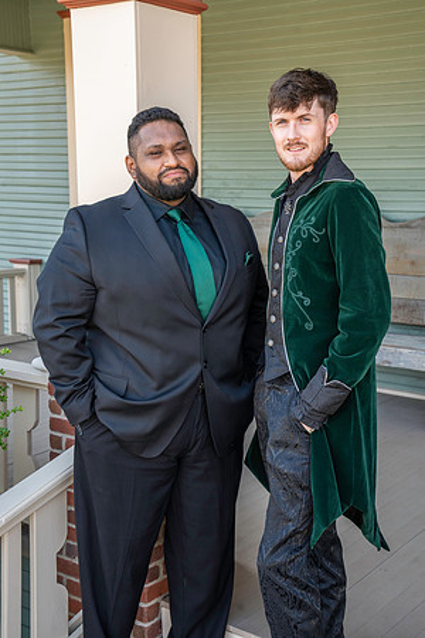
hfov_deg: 26.0
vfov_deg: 38.2
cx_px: 212
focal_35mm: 52
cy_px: 319
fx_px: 921
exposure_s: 1/100
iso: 400
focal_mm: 52
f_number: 6.3
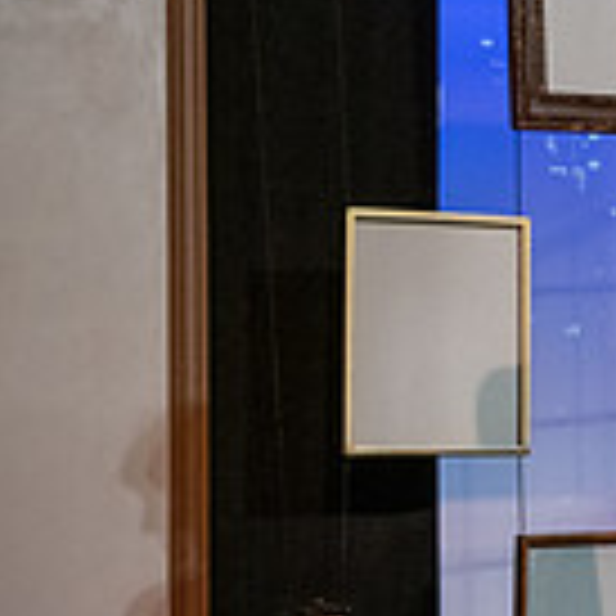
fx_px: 2758
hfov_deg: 11.8
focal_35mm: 137
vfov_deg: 12.7
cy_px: 155
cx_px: 1084
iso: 3200
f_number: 3.2
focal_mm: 38
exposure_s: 1/200
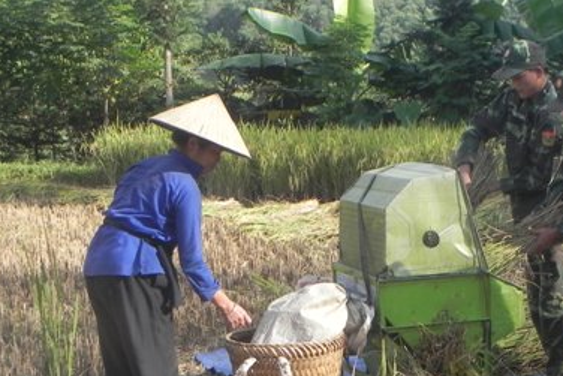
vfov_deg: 14.8
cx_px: 466
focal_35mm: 92
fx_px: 1439
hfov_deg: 21.8
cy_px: 262
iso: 160
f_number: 5.6
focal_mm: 9.2
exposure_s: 1/244
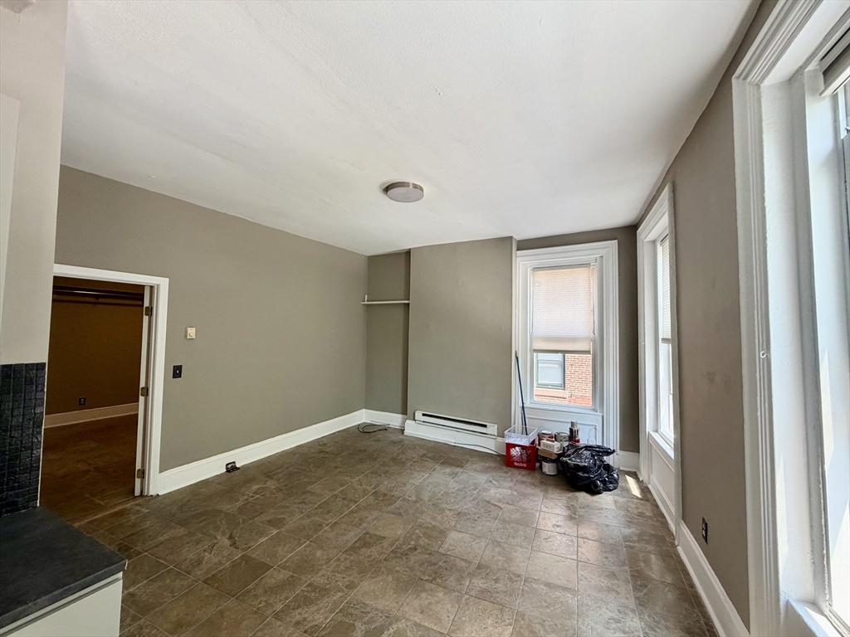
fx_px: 344
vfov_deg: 85.7
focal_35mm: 14
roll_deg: -1.3
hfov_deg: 102.1
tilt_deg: +2.6
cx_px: 425
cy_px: 318
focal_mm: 2.22
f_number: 2.2
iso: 160
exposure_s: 1/121
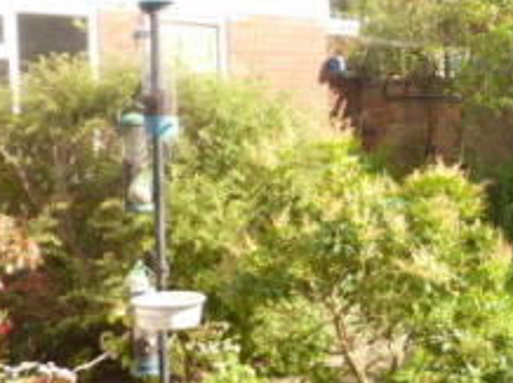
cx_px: 545
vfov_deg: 21.9
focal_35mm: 67
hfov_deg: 26.9
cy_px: 208
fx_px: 992
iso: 100
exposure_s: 1/160
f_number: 4
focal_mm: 4.1
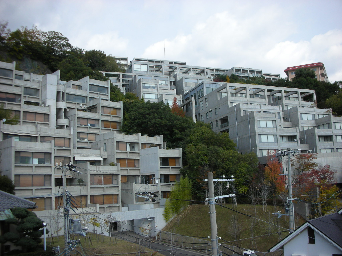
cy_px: 128
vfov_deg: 40.7
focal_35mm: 35
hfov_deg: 52.6
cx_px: 171
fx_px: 346
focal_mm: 5.8
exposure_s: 1/81.5
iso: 50
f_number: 8.5
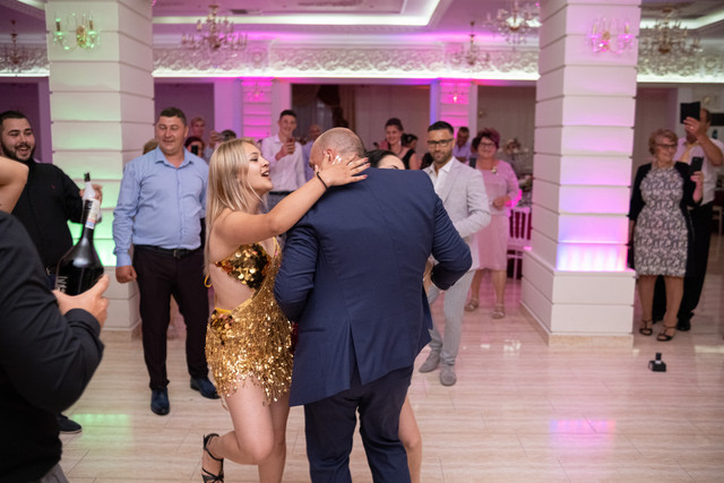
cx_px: 362
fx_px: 704
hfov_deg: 54.4
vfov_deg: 37.9
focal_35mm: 35
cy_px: 242
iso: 1600
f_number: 2.2
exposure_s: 1/125
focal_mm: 23
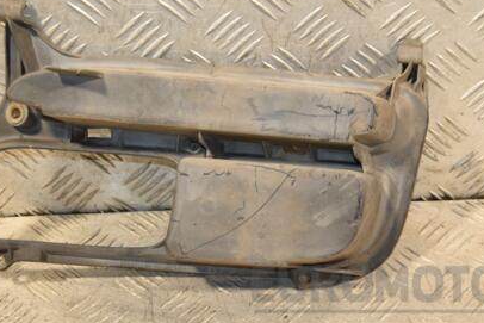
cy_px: 125
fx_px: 1341
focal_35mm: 100
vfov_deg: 13.7
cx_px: 229
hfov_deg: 20.5
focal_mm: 45
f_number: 4.8
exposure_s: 1/160
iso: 800
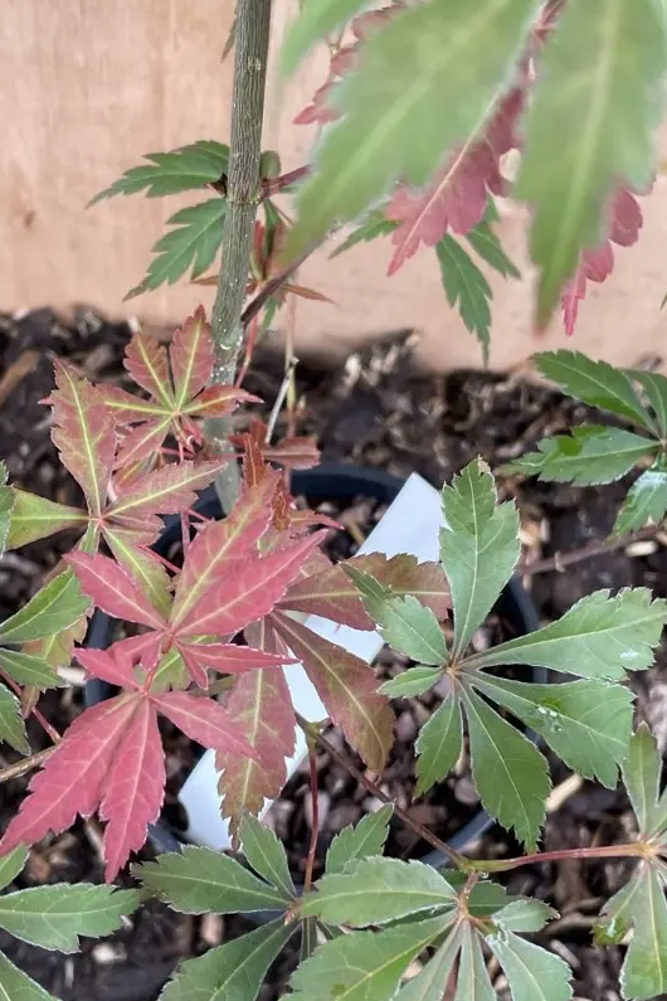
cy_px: 602
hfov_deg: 27.4
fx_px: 1362
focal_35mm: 49
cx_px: 248
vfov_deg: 40.2
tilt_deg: -67.6
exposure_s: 1/121
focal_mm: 4.2
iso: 64
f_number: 1.6
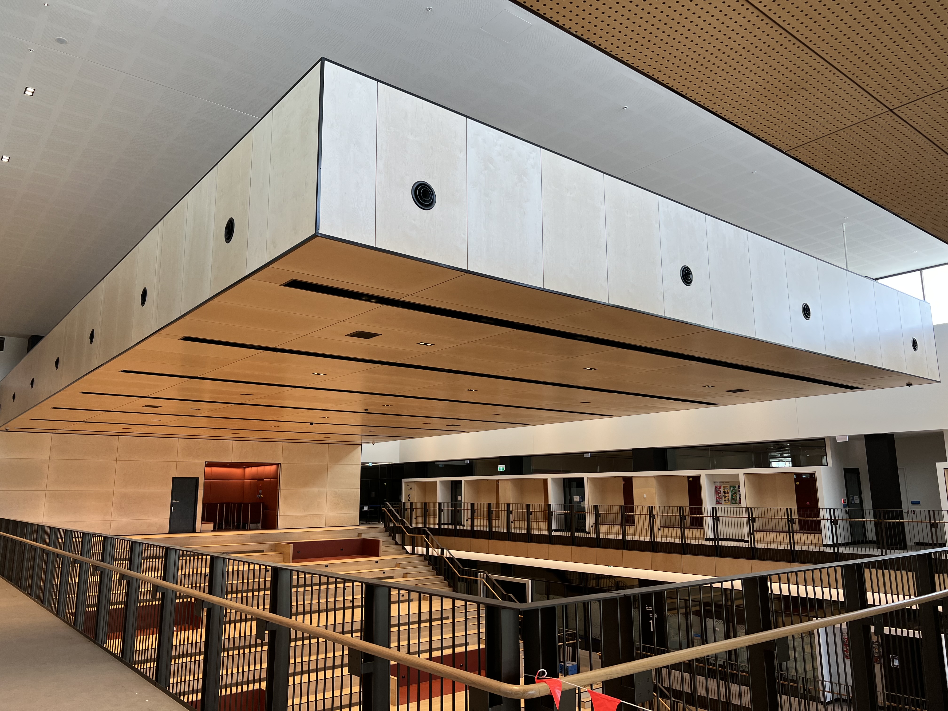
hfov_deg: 67.3
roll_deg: +0.2
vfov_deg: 53.1
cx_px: 474
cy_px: 356
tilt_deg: +11.4
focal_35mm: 26
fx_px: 712
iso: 50
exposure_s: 1/100
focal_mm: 5.7
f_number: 1.5
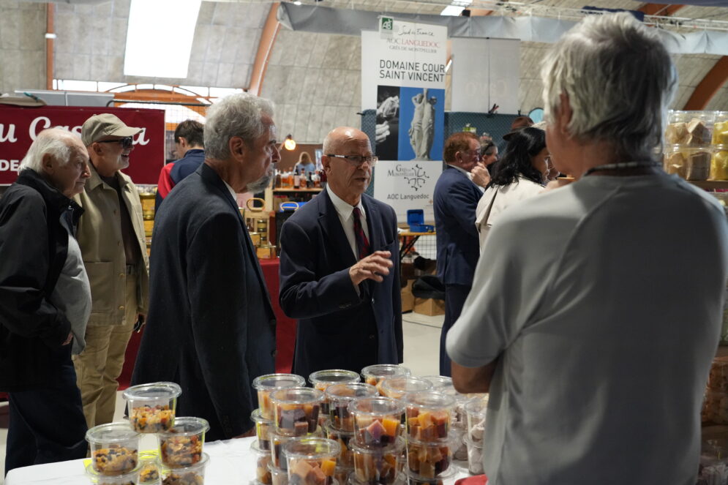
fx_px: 788
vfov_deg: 34.2
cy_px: 242
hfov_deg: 49.6
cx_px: 364
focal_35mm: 39
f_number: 5.6
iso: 6400
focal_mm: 39
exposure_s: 1/160
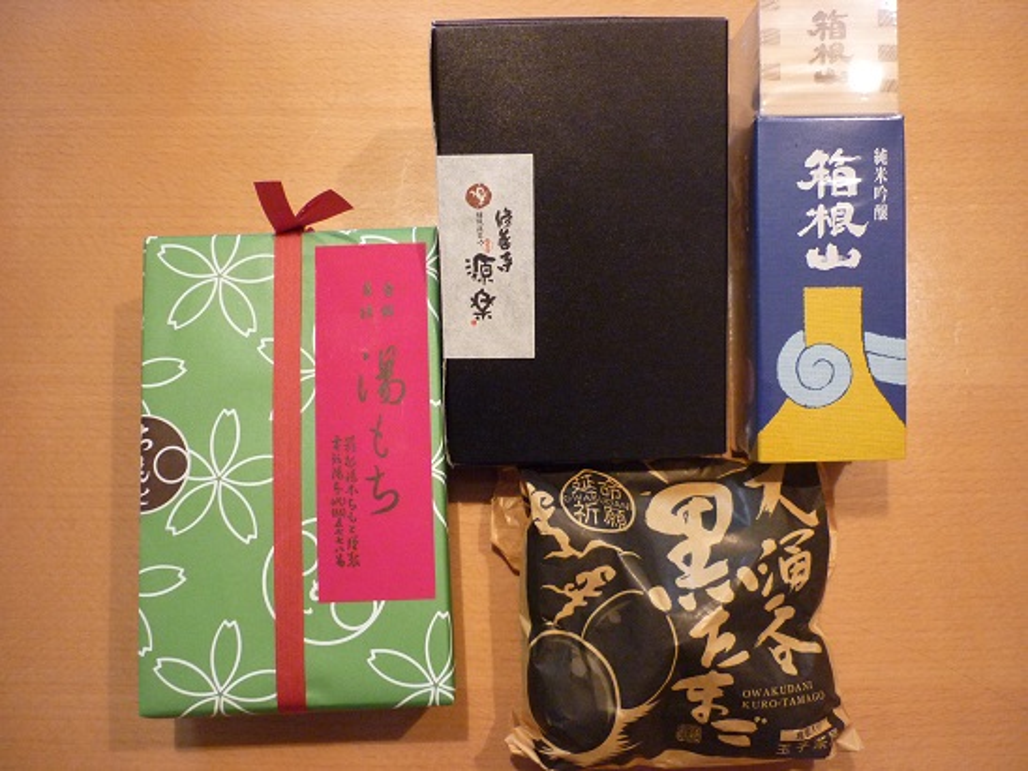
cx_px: 514
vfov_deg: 42.9
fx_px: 980
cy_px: 386
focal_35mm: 33
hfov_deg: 55.4
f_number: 2.8
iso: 400
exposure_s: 1/15
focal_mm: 5.5
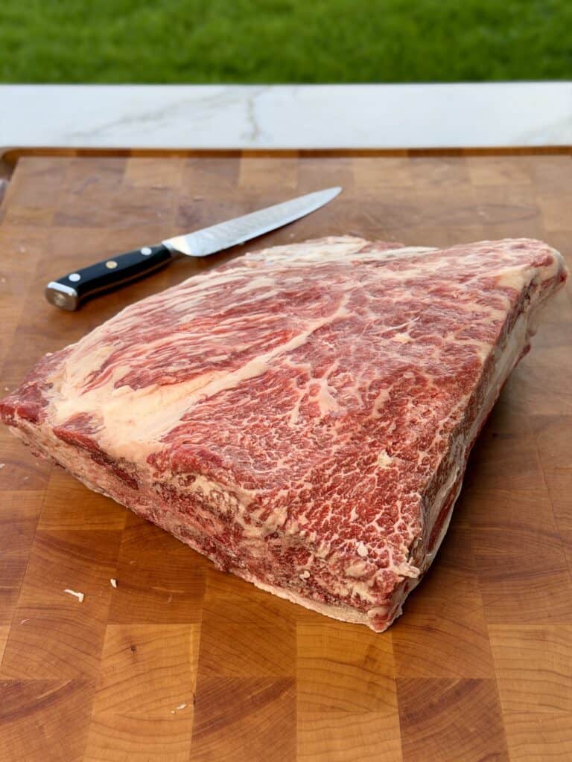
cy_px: 381
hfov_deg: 30.3
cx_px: 286
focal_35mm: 48
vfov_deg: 39.7
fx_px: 1058
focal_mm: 6.76
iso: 50
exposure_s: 1/206
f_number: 1.78
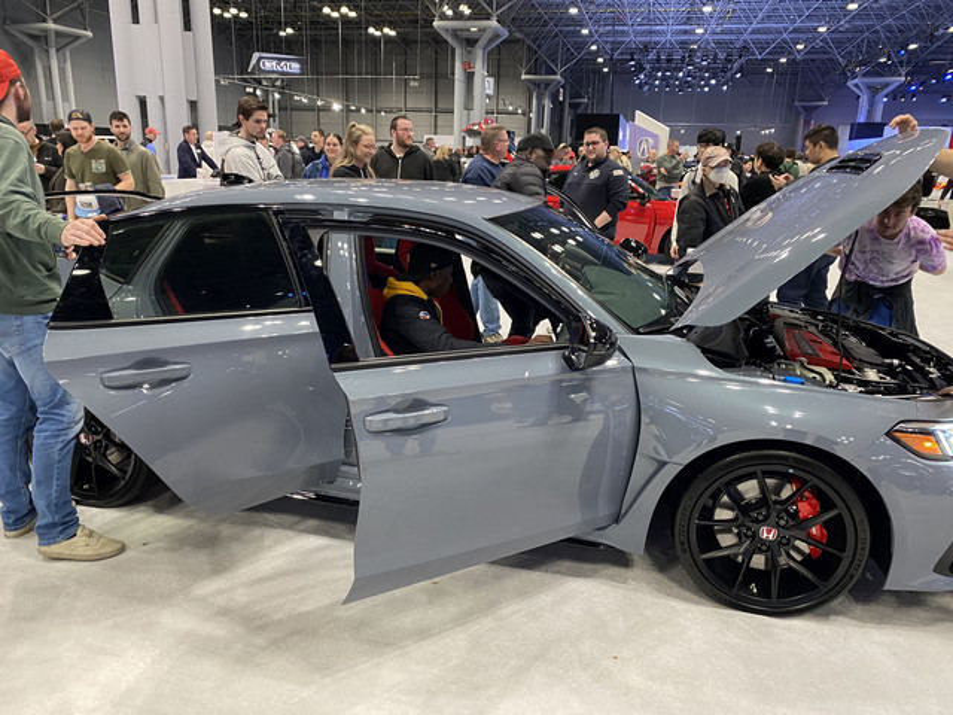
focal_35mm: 26
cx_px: 476
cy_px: 358
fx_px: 716
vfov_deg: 53.1
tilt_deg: -15.0
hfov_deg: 67.3
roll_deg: -2.4
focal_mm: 4.25
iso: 250
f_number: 1.8
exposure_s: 1/60
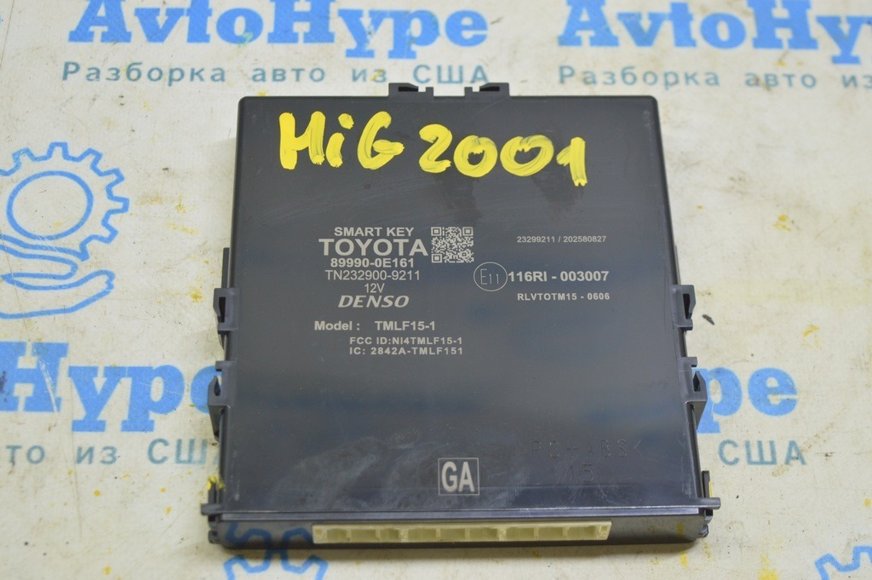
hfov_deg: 31.9
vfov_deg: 21.5
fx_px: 1525
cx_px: 436
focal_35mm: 63
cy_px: 290
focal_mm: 42
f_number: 5.6
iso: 400
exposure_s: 1/20
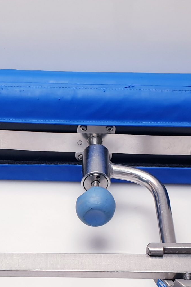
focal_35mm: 68
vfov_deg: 28.5
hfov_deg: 19.7
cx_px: 29
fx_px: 541
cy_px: 260
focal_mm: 4.3
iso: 64
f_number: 2.4
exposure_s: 1/100
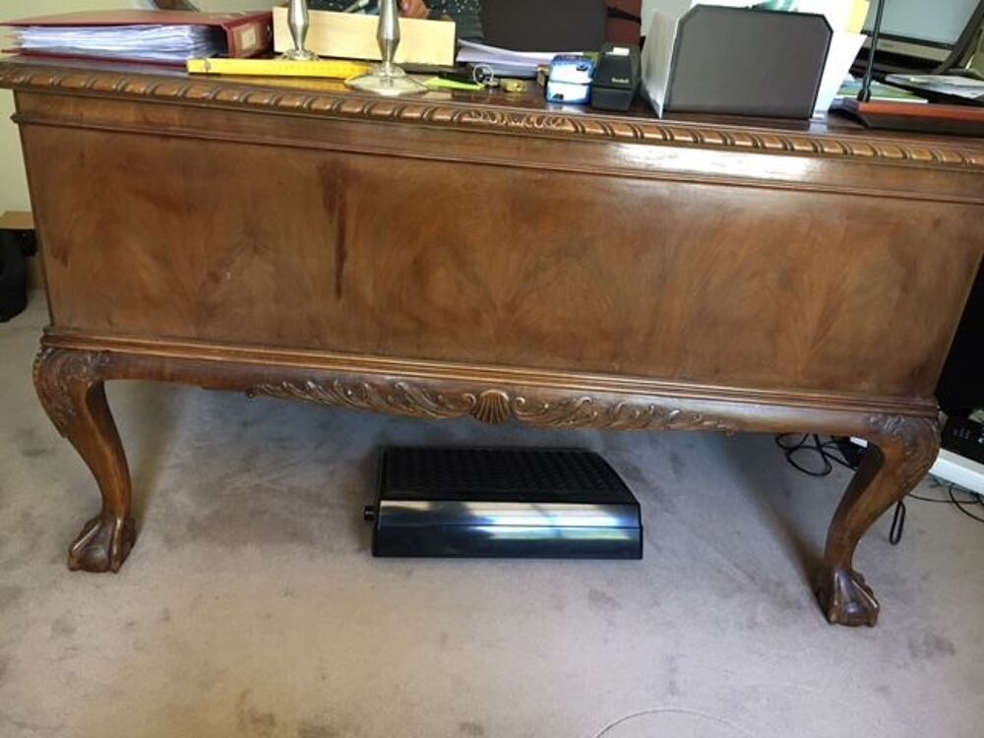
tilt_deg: -27.5
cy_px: 369
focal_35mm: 29
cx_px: 492
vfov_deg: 48.2
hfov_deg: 61.7
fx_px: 824
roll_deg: -5.8
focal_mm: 4.15
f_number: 2.2
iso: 200
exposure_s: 1/33
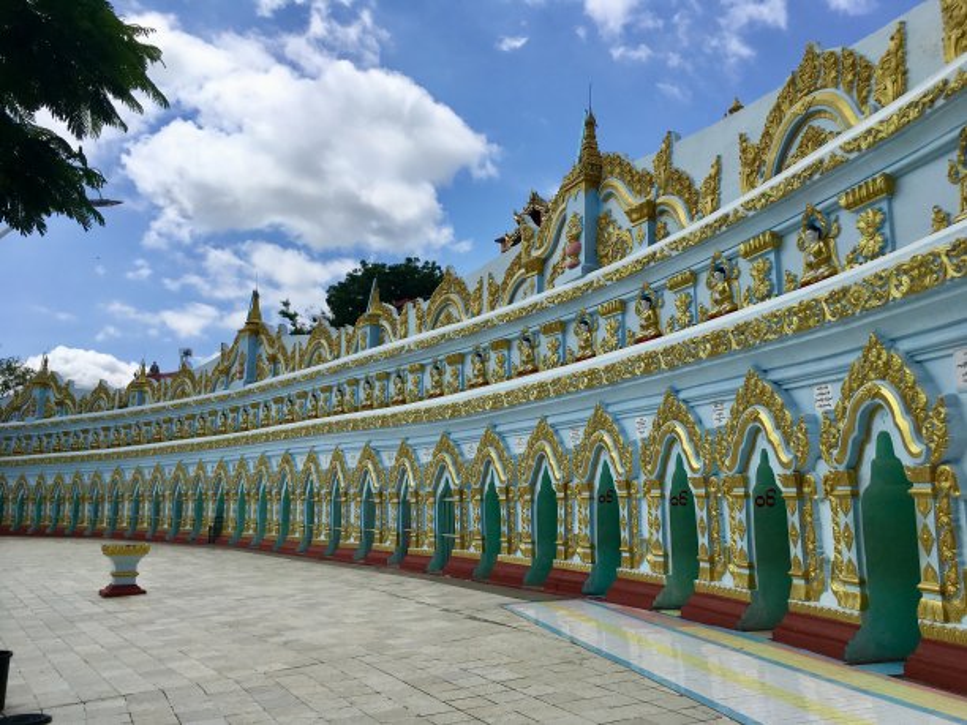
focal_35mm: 29
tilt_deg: +8.7
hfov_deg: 61.7
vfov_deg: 48.2
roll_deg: +0.3
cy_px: 362
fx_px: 810
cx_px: 484
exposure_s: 1/3205
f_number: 2.2
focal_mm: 4.15
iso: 25
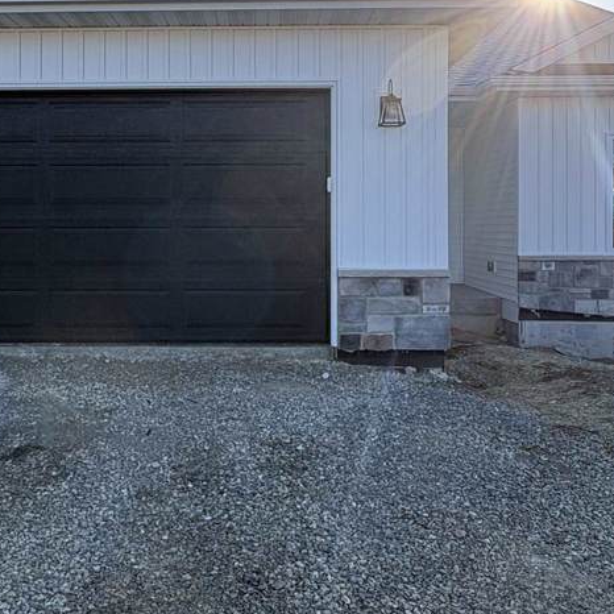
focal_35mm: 34
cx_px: 254
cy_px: 235
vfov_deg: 48.1
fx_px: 682
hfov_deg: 48.2
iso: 64
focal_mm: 2.22
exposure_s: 1/1160
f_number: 2.2
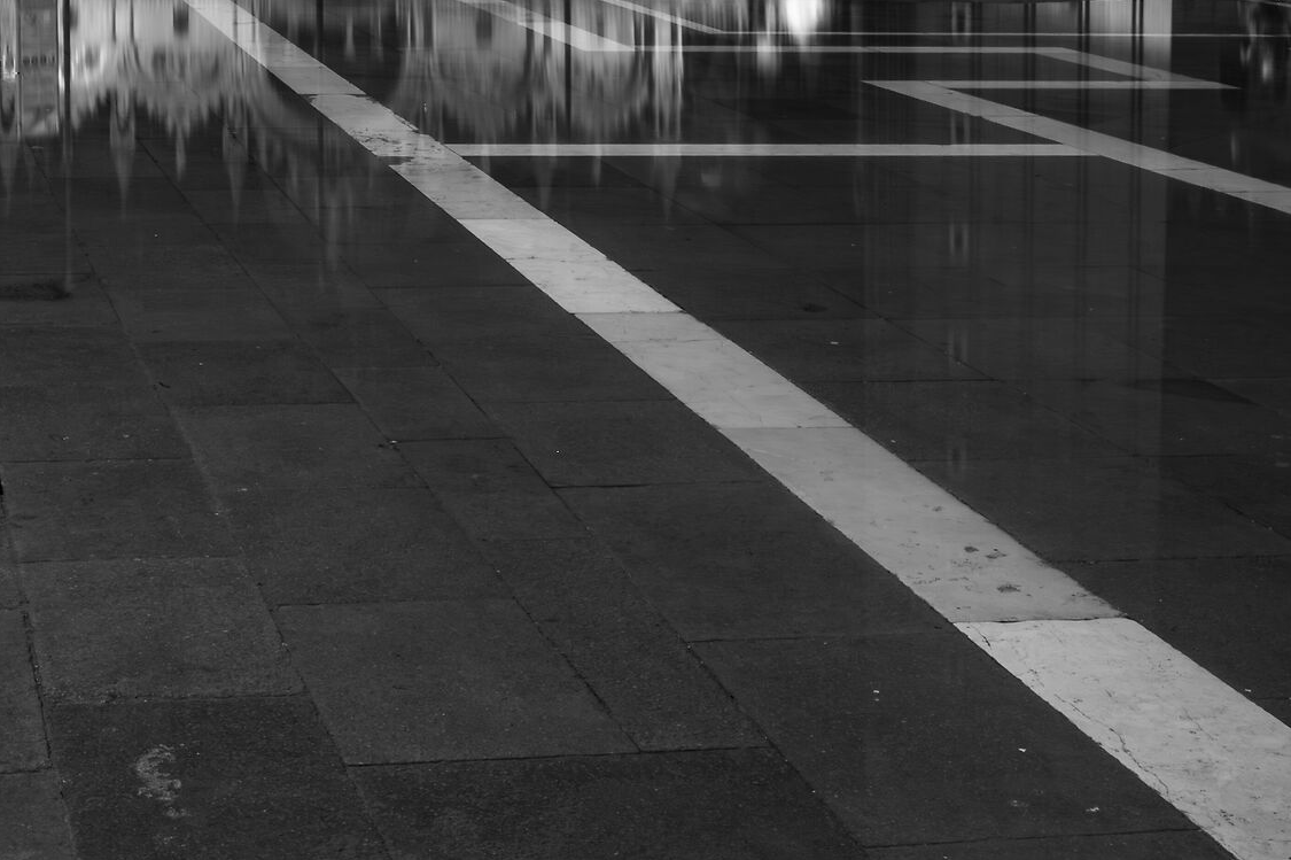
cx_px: 135
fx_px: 2294
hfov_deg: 30.1
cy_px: 6
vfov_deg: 20.6
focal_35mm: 64
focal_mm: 30
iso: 100
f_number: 20
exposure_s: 20
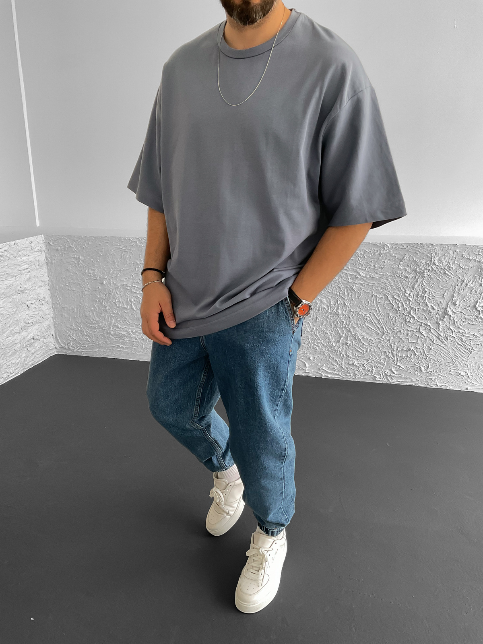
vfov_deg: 61.7
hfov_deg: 48.2
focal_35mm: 29
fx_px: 540
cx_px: 242
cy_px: 322
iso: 64
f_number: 1.8
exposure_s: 1/90
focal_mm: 3
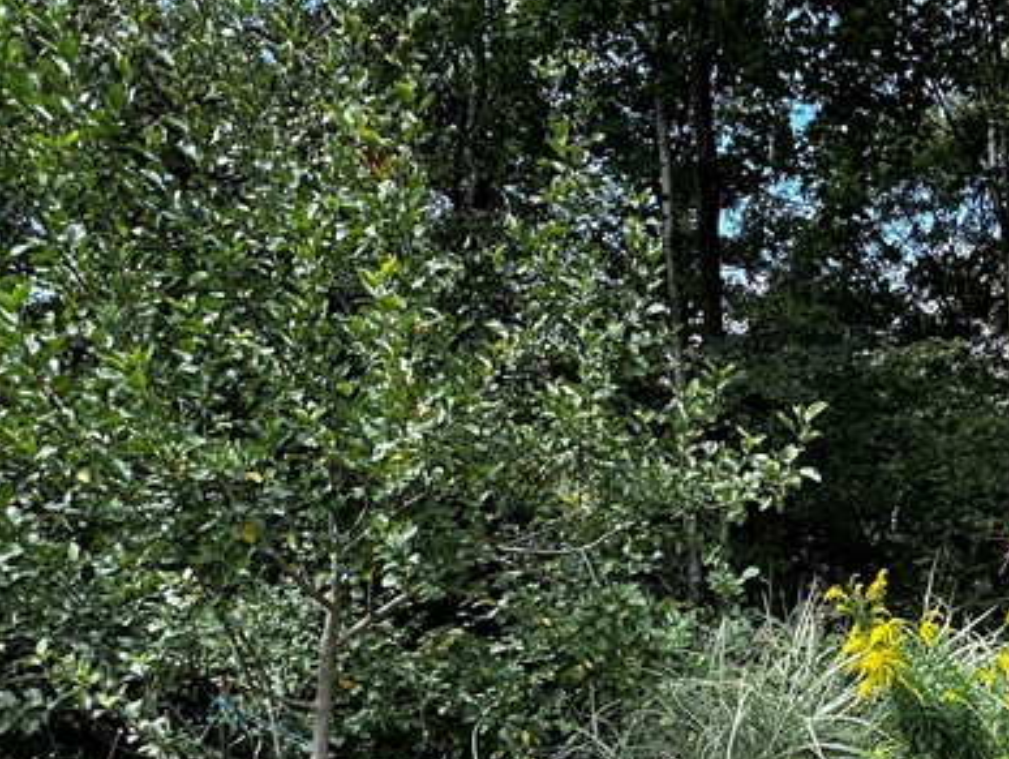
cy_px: 772
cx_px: 787
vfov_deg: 34.9
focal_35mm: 37
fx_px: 1079
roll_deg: +0.6
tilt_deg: -11.3
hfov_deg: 47.7
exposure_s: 1/341
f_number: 2.2
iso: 40
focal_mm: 2.22
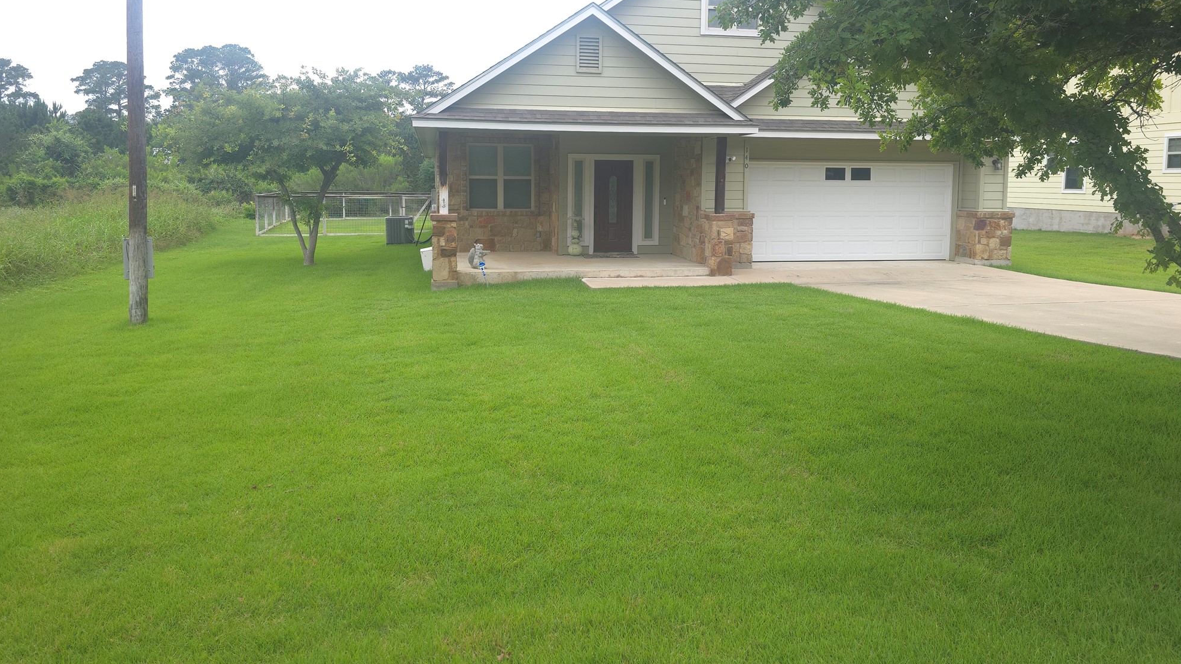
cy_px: 252
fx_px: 814
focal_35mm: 26
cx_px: 590
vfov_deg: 44.0
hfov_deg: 71.9
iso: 50
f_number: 1.7
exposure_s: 1/250
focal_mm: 6.3
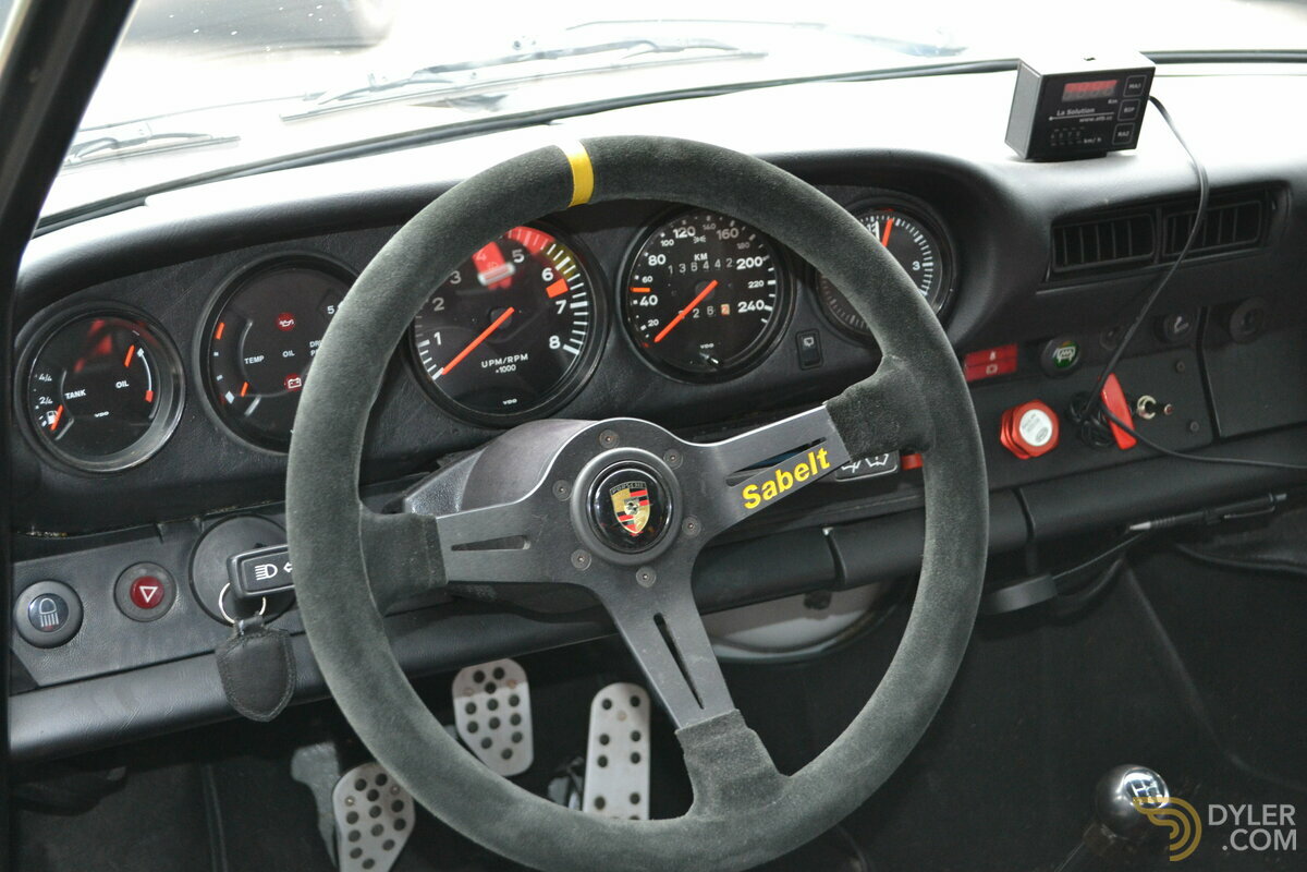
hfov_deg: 37.9
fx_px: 1906
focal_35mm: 52
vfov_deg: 25.8
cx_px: 654
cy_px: 436
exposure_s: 1/60
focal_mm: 35
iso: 1100
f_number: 5
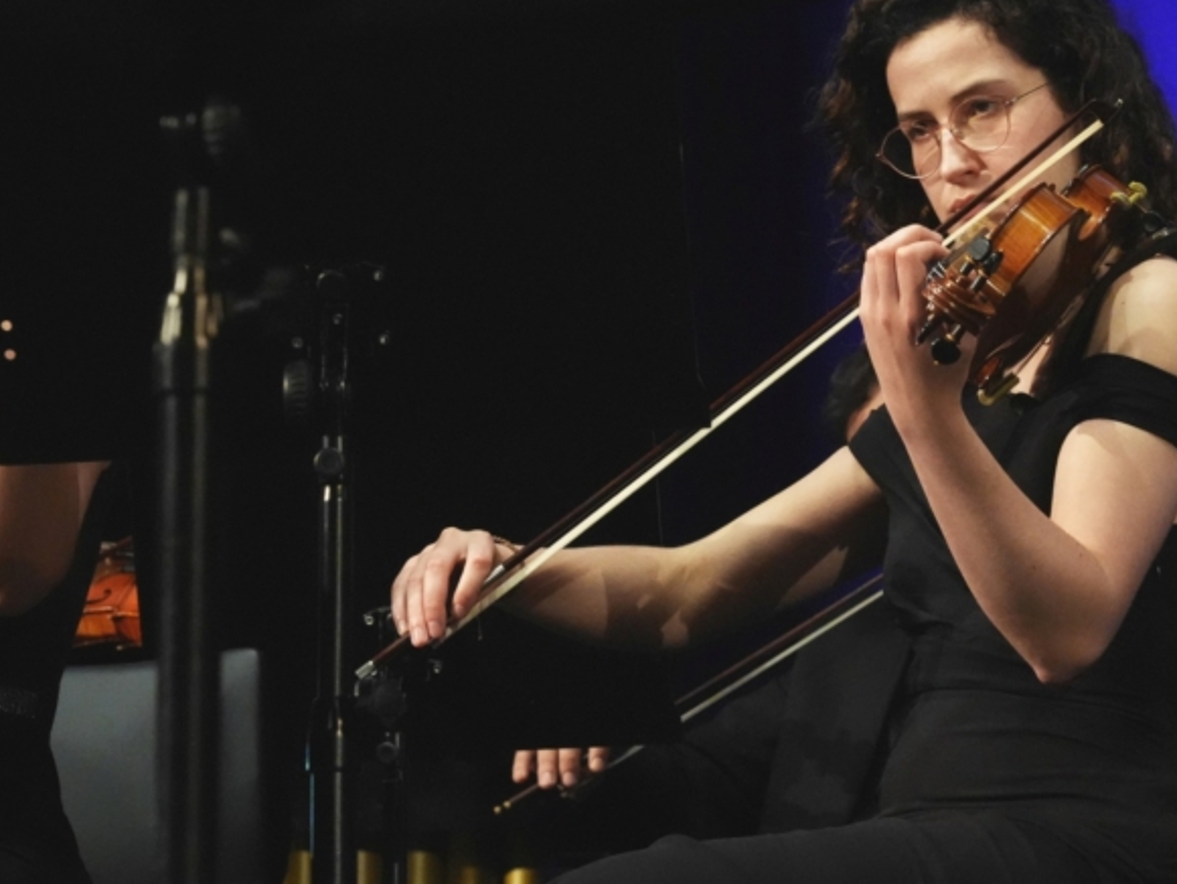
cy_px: 352
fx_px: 6088
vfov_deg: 8.3
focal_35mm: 179
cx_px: 1003
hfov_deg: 11.0
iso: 12800
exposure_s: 1/200
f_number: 8
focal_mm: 105
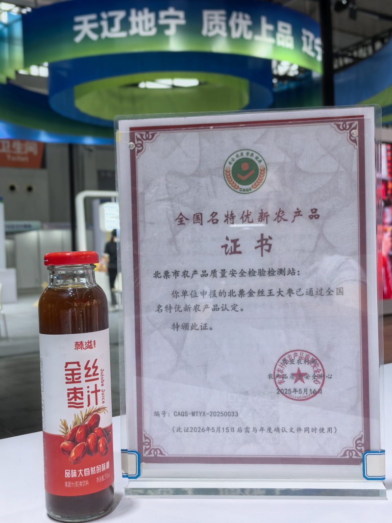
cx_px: 196
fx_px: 604
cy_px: 262
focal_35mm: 40
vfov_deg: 46.8
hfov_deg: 36.0
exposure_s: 1/100
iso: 50
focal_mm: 5.75
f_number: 2
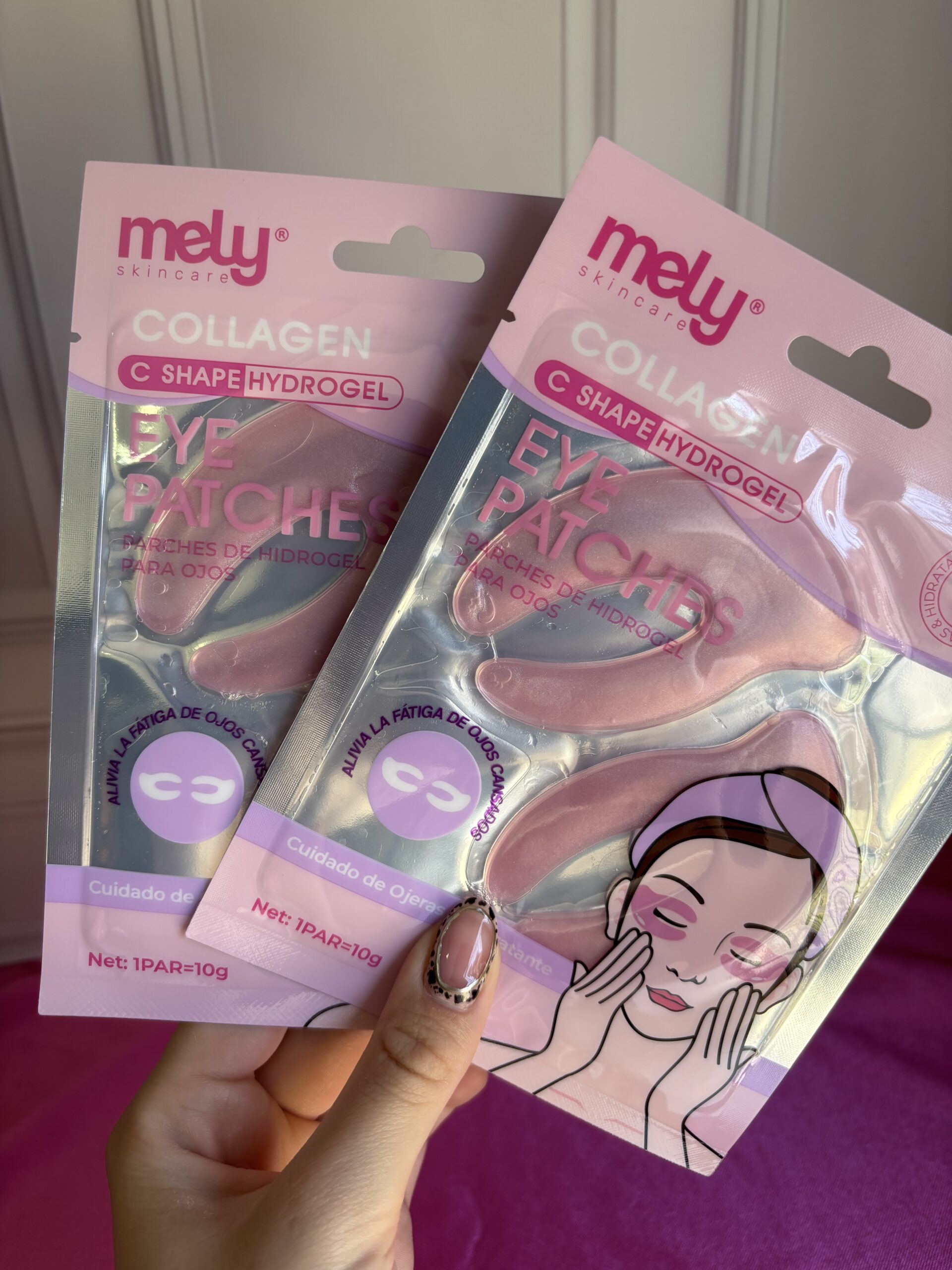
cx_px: 476
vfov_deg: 67.3
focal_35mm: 26
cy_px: 635
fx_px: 953
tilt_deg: -22.4
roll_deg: +4.7
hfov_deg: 53.1
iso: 40
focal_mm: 5.96
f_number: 1.6
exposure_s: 1/121
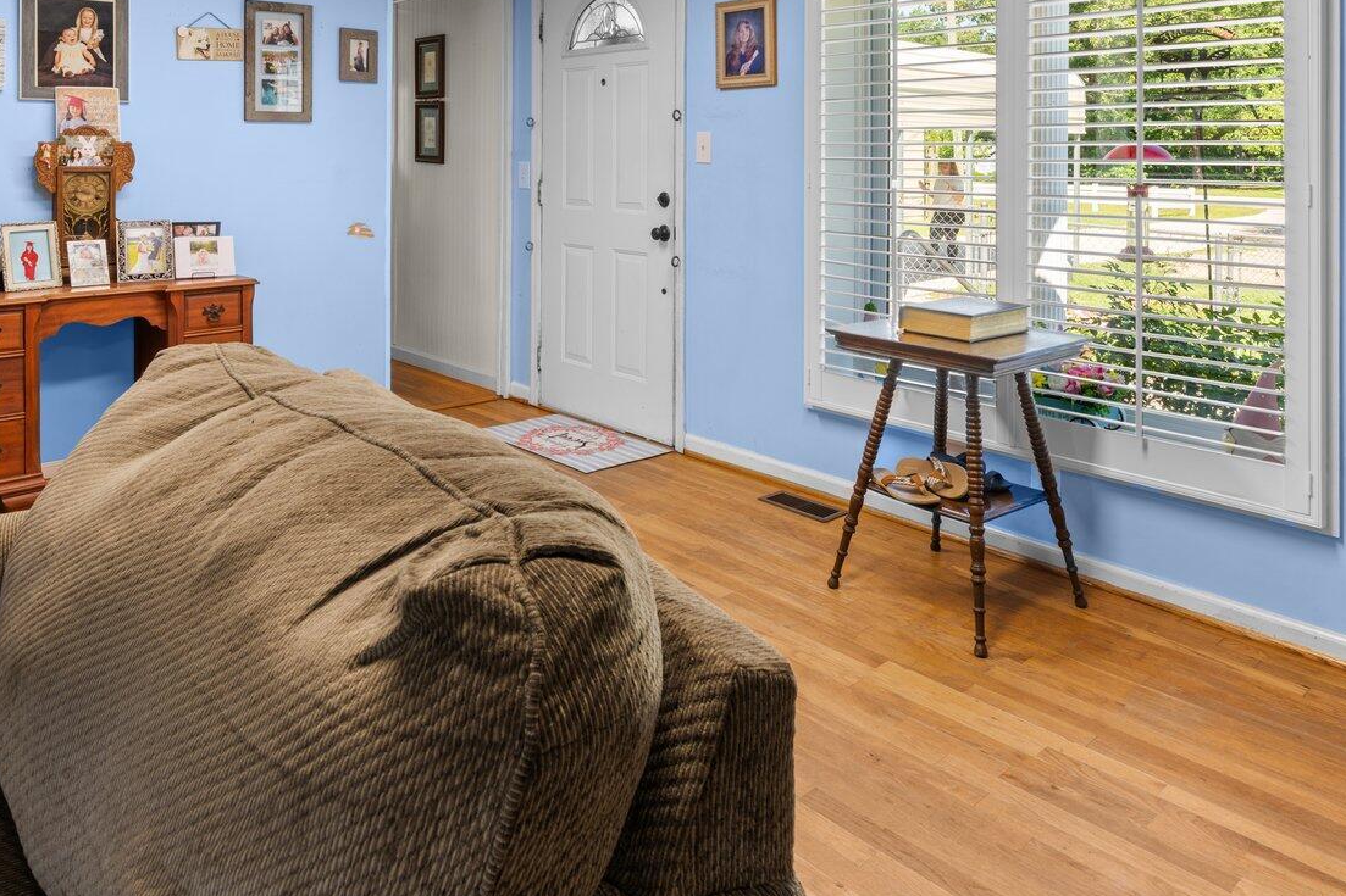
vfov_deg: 46.4
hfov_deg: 69.3
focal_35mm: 26
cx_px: 619
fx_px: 972
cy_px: 152
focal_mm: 14
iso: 100
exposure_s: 1
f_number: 9
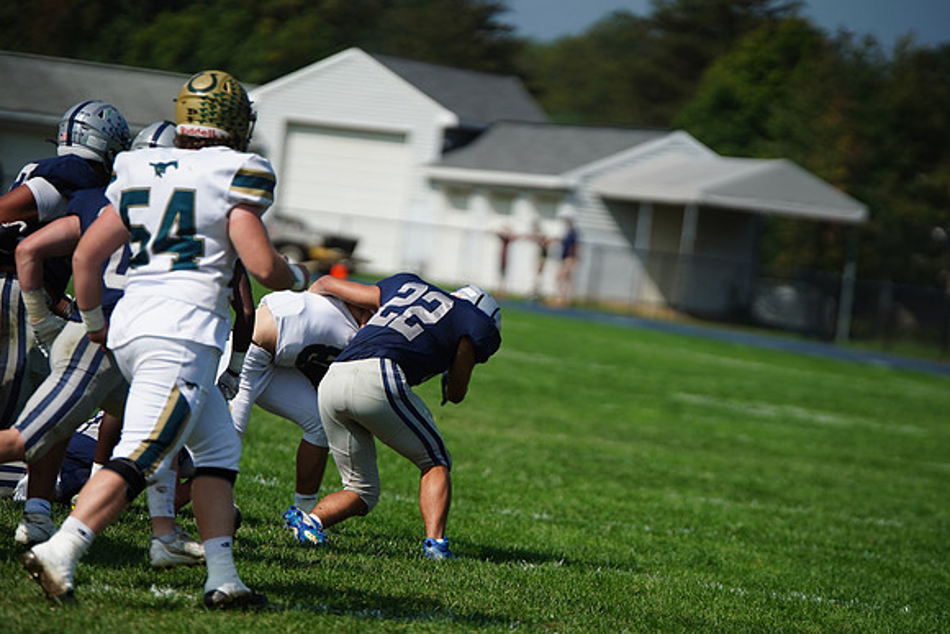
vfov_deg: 5.6
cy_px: 317
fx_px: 6519
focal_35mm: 247
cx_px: 475
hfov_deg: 8.3
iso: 400
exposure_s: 1/8000
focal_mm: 247
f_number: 2.8
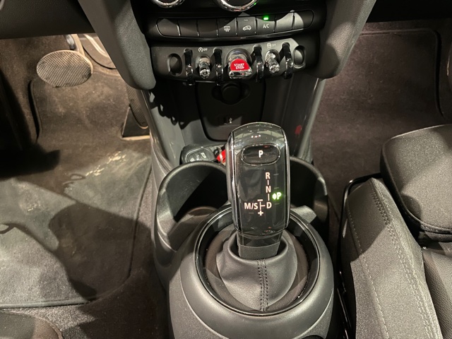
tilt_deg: -48.2
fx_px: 339
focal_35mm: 26
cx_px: 226
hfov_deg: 67.3
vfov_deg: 53.1
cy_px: 170
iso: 640
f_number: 1.6
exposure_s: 1/7
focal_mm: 4.2
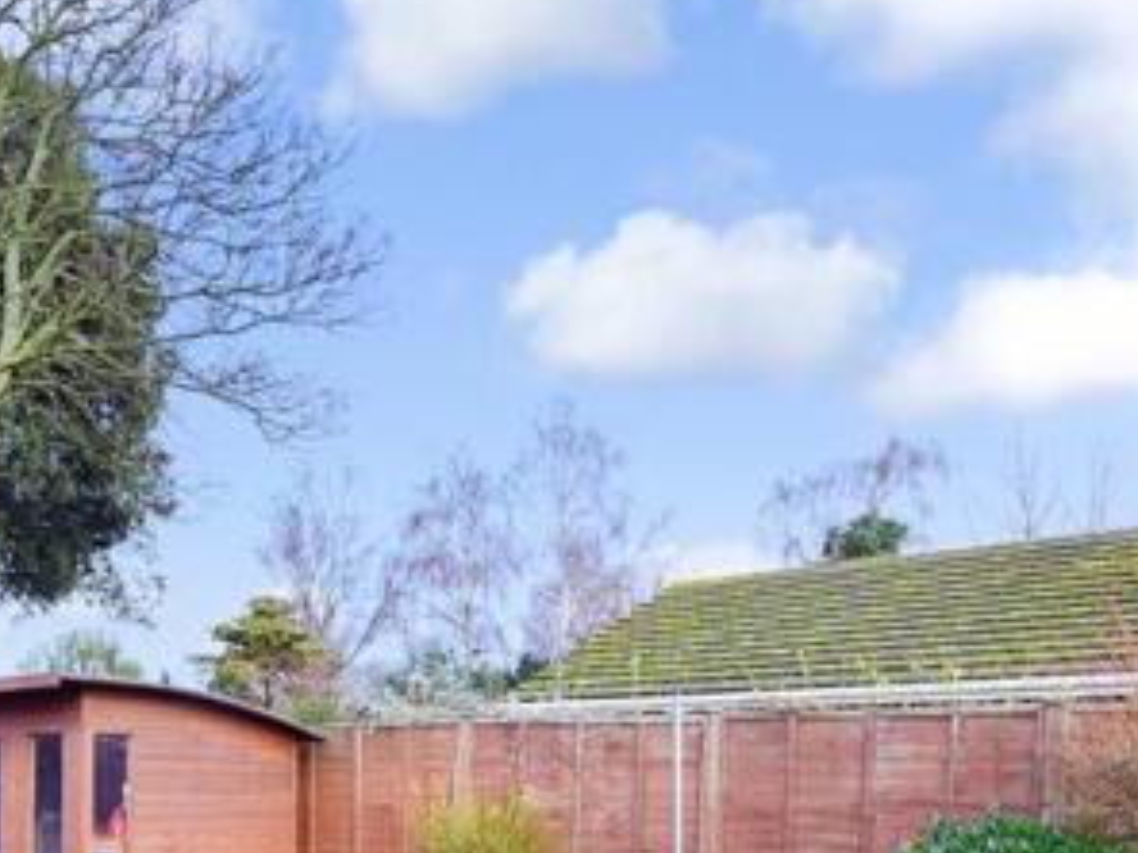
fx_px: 1052
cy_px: 813
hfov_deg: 51.8
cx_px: 169
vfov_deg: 39.9
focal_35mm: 32
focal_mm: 10
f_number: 9
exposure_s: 1/60
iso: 400
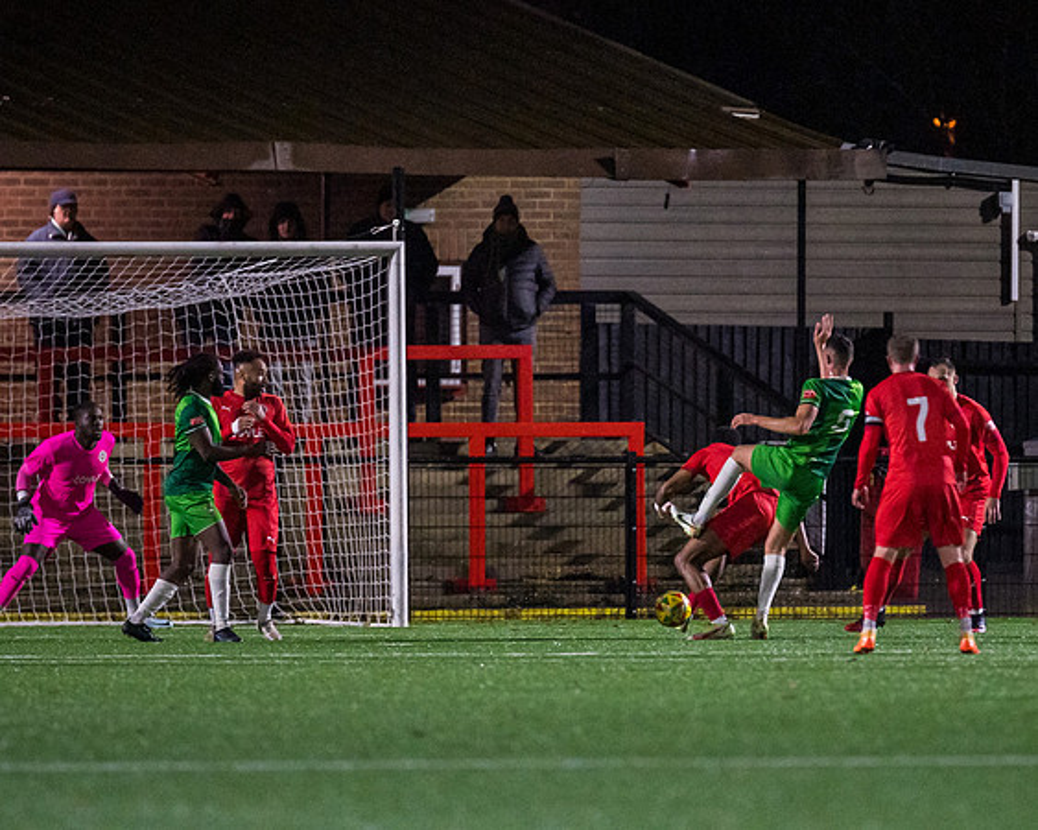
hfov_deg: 3.5
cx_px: 676
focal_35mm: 550
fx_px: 16897
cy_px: 379
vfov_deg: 2.8
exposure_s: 1/800
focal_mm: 300
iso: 8000
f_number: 2.8
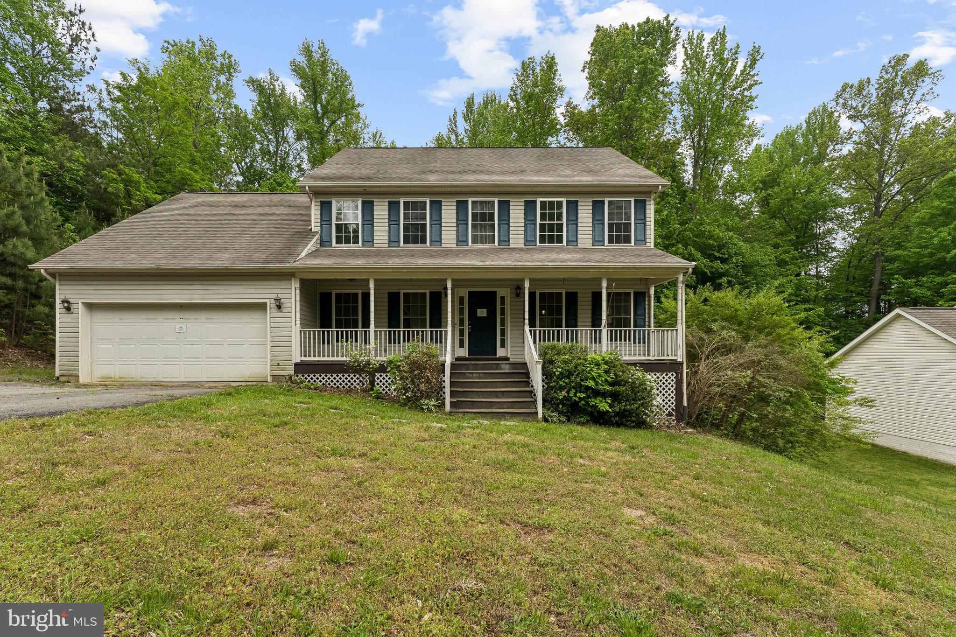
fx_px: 409
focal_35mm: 15
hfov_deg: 98.9
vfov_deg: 75.8
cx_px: 478
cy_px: 318
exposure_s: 1/1250
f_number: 7.1
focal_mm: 15.4
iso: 640
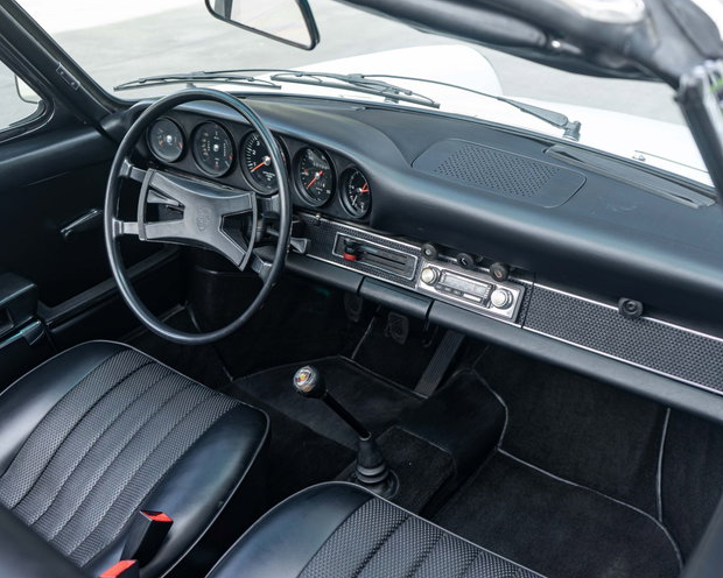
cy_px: 290
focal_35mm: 36
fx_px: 770
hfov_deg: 50.3
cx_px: 382
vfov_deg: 41.2
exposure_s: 1/30
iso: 64
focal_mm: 31
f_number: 4
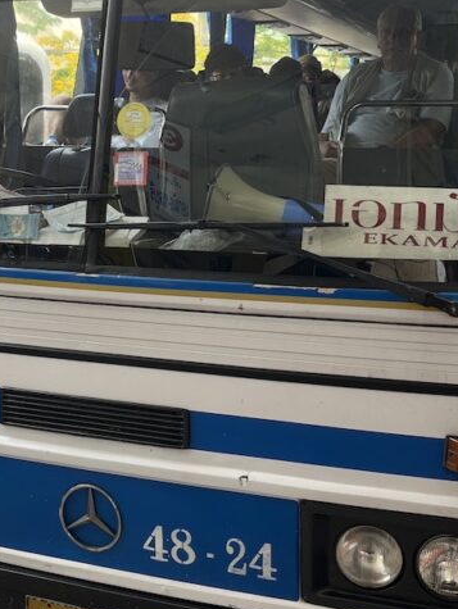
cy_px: 214
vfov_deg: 34.1
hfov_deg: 26.0
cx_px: 160
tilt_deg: -4.0
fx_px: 987
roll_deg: -0.4
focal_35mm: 56
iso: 50
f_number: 1.6
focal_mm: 5.1
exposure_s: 1/368
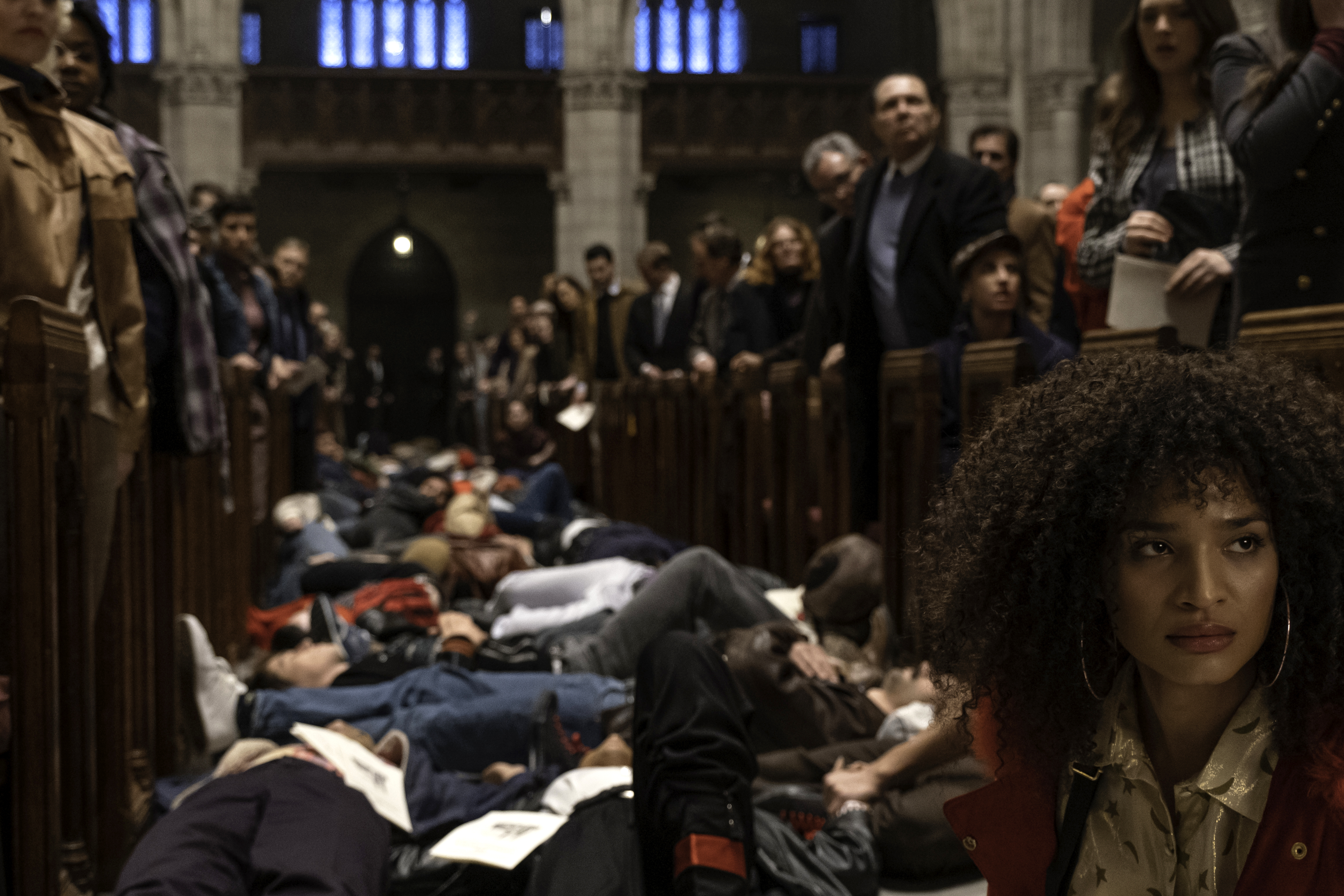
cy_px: 476
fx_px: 2016
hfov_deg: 36.9
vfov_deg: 25.1
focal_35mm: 54
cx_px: 679
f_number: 2.8
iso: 2500
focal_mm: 26.6
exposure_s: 1/125
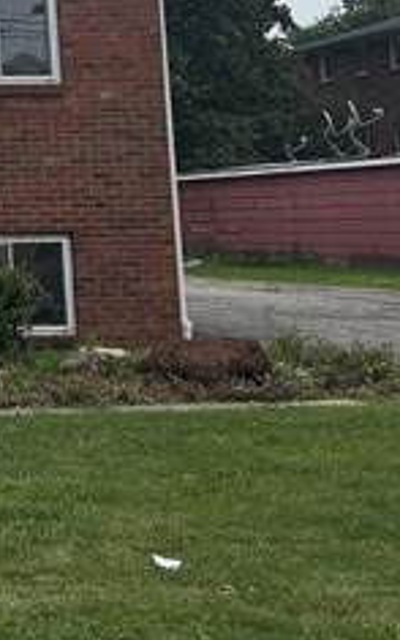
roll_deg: +0.8
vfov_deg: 16.6
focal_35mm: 120
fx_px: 2092
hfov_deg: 9.9
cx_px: -465
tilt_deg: +10.9
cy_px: -139
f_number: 1.6
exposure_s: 1/3106
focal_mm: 5.96
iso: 50
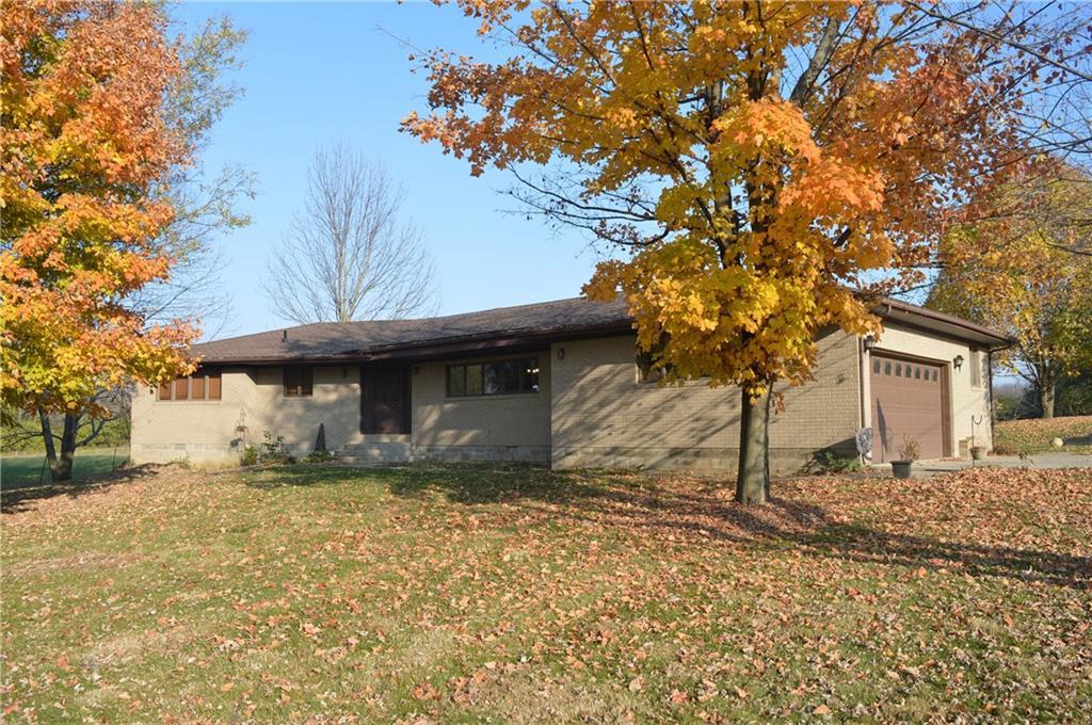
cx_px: 546
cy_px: 362
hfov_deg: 67.4
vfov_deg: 47.8
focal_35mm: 27
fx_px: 818
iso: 100
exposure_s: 1/200
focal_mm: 18
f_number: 7.1
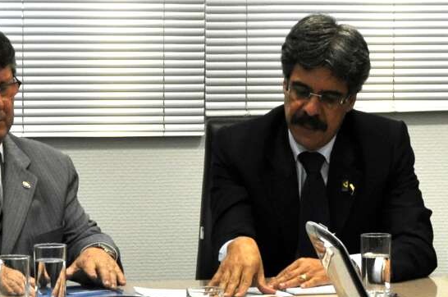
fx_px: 2298
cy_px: 139
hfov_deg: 10.9
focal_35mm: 185
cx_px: 525
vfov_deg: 7.4
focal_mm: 38
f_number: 5
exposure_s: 1/60
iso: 800
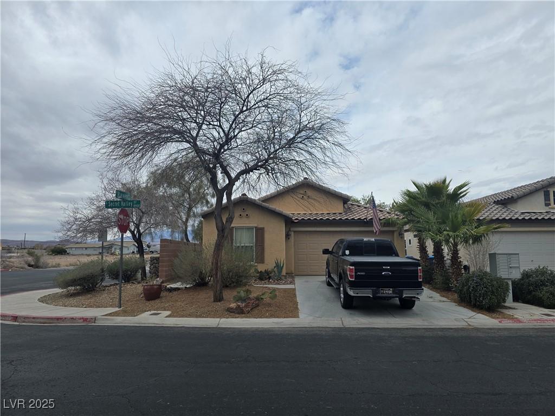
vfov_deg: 58.9
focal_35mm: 23
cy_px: 208
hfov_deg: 73.9
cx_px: 278
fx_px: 369
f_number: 1.7
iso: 12
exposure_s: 1/845
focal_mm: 6.3
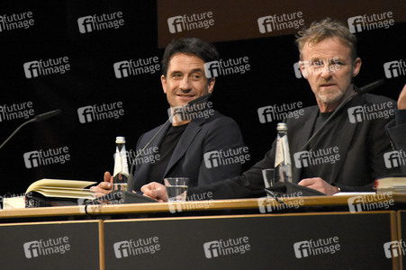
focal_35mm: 210
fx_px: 2367
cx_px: 203
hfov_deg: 9.8
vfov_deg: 6.5
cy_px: 135
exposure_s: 1/160
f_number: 6.3
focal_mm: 140
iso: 5000
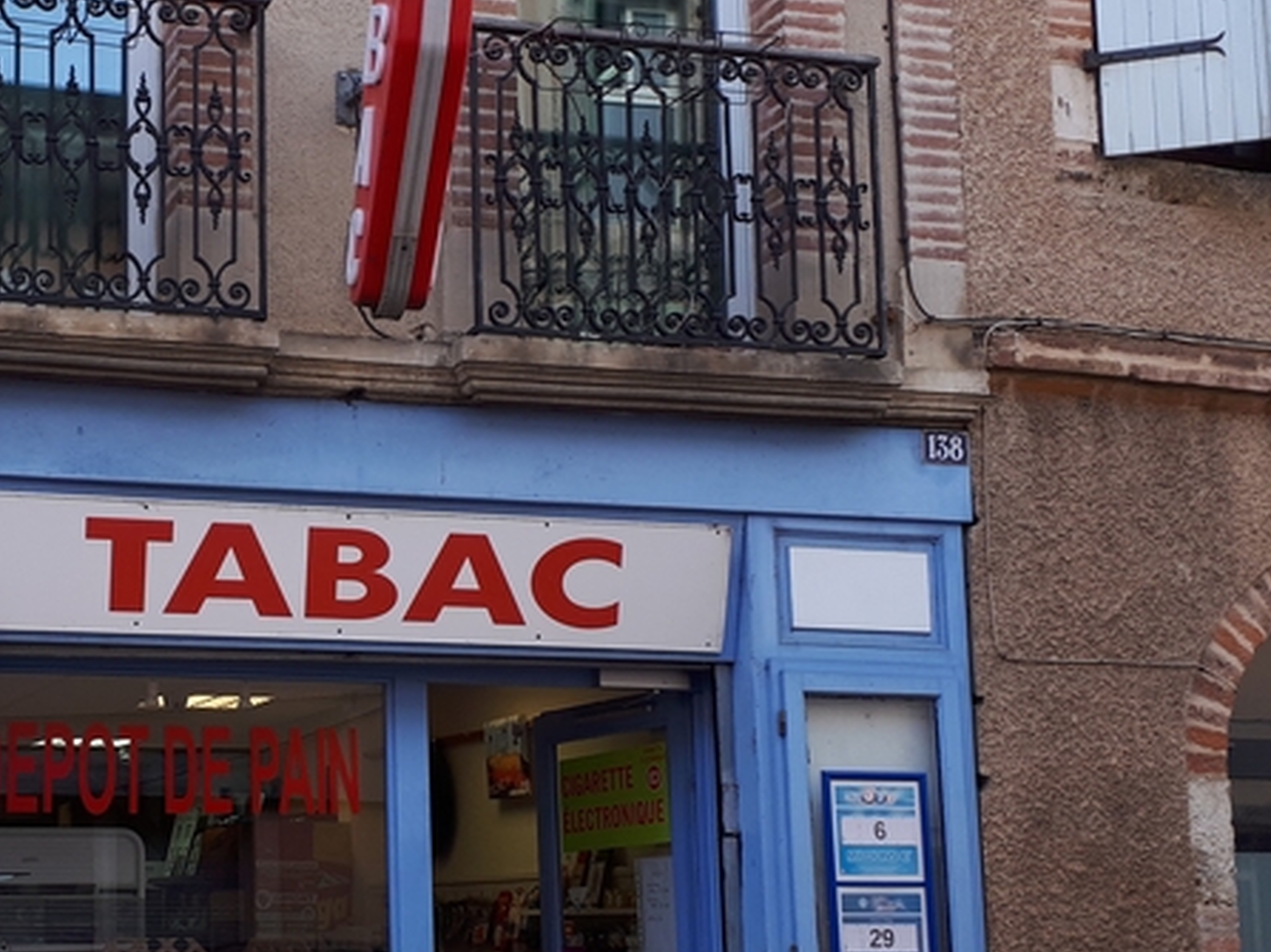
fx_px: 2129
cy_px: 597
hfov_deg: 32.1
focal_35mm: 58
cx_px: 199
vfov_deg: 25.1
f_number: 1.9
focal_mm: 3.6
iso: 40
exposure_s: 1/182
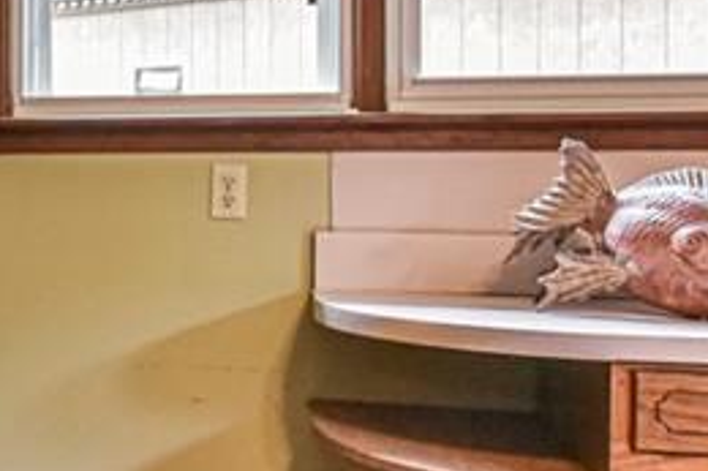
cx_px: -95
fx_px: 1238
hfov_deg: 28.6
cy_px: 148
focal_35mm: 63
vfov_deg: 21.4
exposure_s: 1/200
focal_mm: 16
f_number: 7.1
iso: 4000
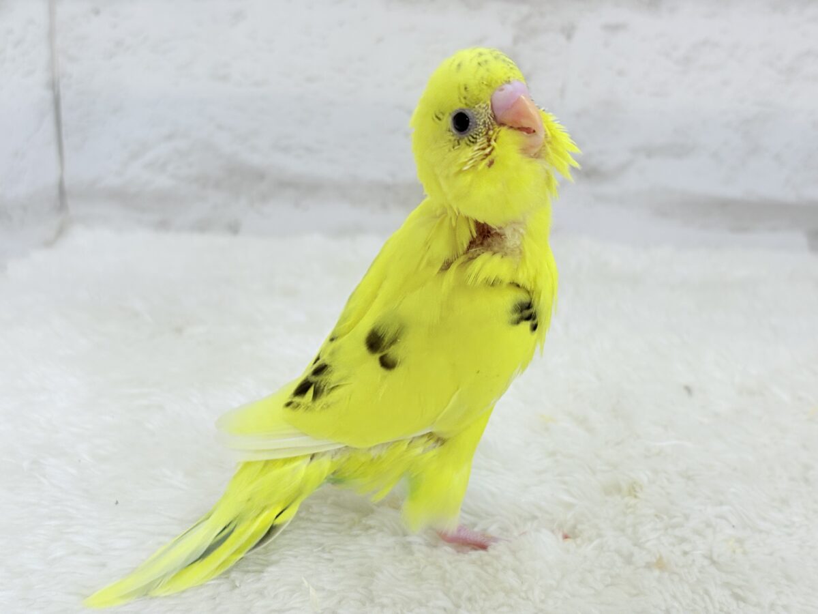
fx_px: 1229
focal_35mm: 52
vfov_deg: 28.0
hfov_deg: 36.8
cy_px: 307
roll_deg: -1.8
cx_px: 409
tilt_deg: -20.8
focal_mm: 5.96
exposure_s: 1/100
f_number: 1.6
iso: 50
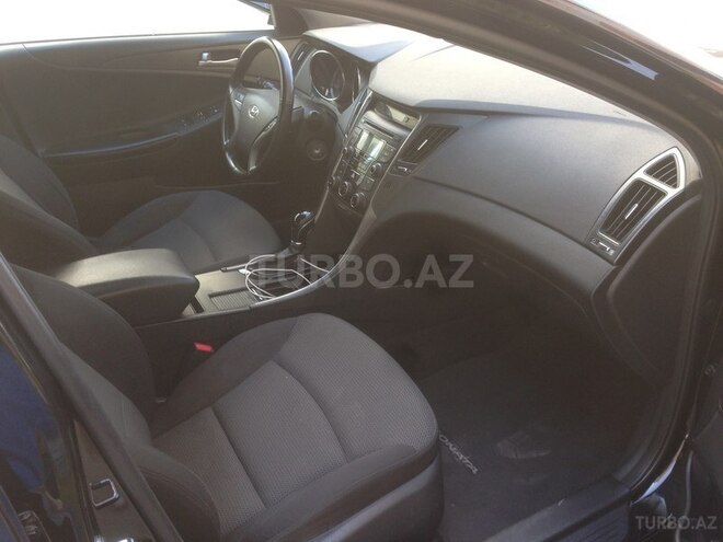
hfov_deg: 55.4
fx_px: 689
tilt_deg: -29.4
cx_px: 362
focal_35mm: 33
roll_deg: +0.8
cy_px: 271
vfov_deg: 42.9
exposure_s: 1/60
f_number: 2.4
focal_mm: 4.12
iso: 50
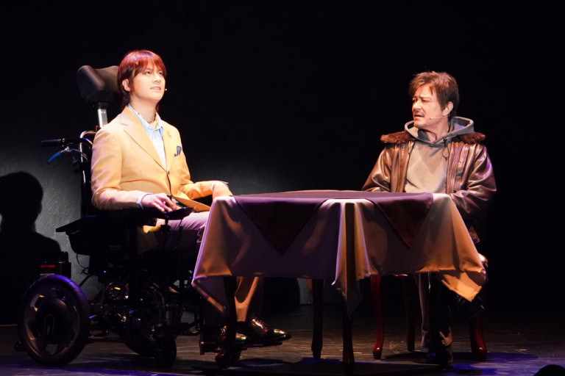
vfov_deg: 4.6
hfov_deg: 6.9
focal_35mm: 300
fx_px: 4708
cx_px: 282
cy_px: 188
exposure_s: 1/160
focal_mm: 200
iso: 8000
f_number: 7.1
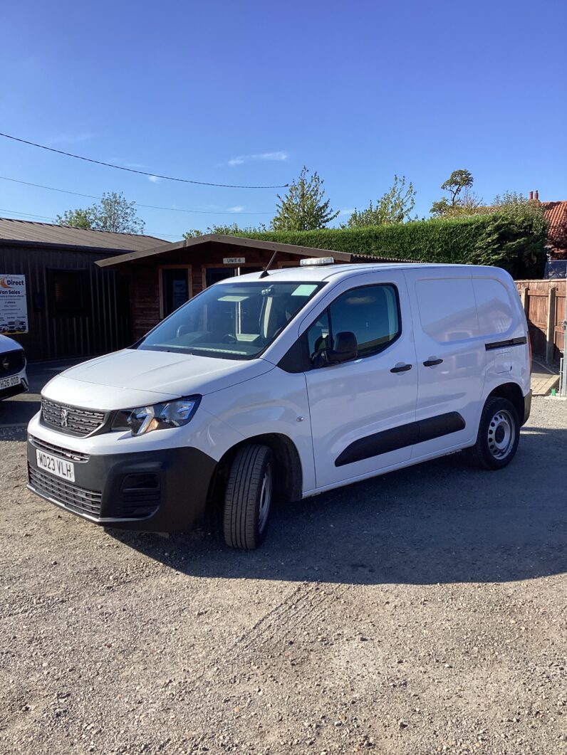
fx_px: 677
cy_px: 378
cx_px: 284
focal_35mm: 31
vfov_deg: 58.3
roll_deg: +0.1
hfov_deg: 45.5
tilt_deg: -6.5
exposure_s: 1/959
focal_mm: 3.3
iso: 25
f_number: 2.4
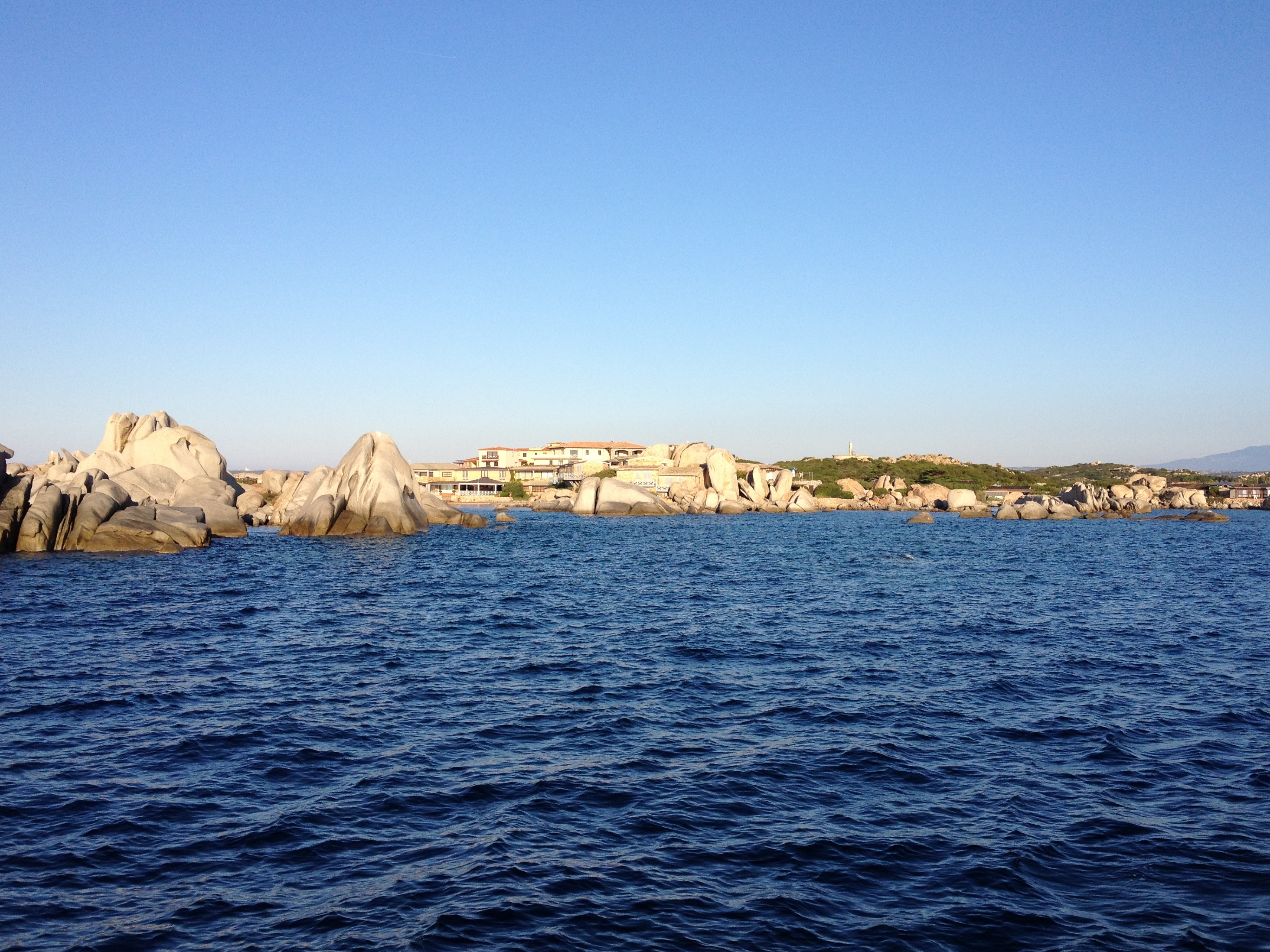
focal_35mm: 39
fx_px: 1431
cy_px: 462
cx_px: 687
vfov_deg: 36.8
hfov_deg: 47.8
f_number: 2.4
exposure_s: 1/1577
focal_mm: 4.28
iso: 64
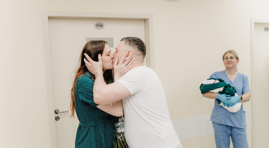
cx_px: 137
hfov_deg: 52.1
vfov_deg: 30.1
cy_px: 87
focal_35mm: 39
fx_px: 275
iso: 400
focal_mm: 35
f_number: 4
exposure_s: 1/160
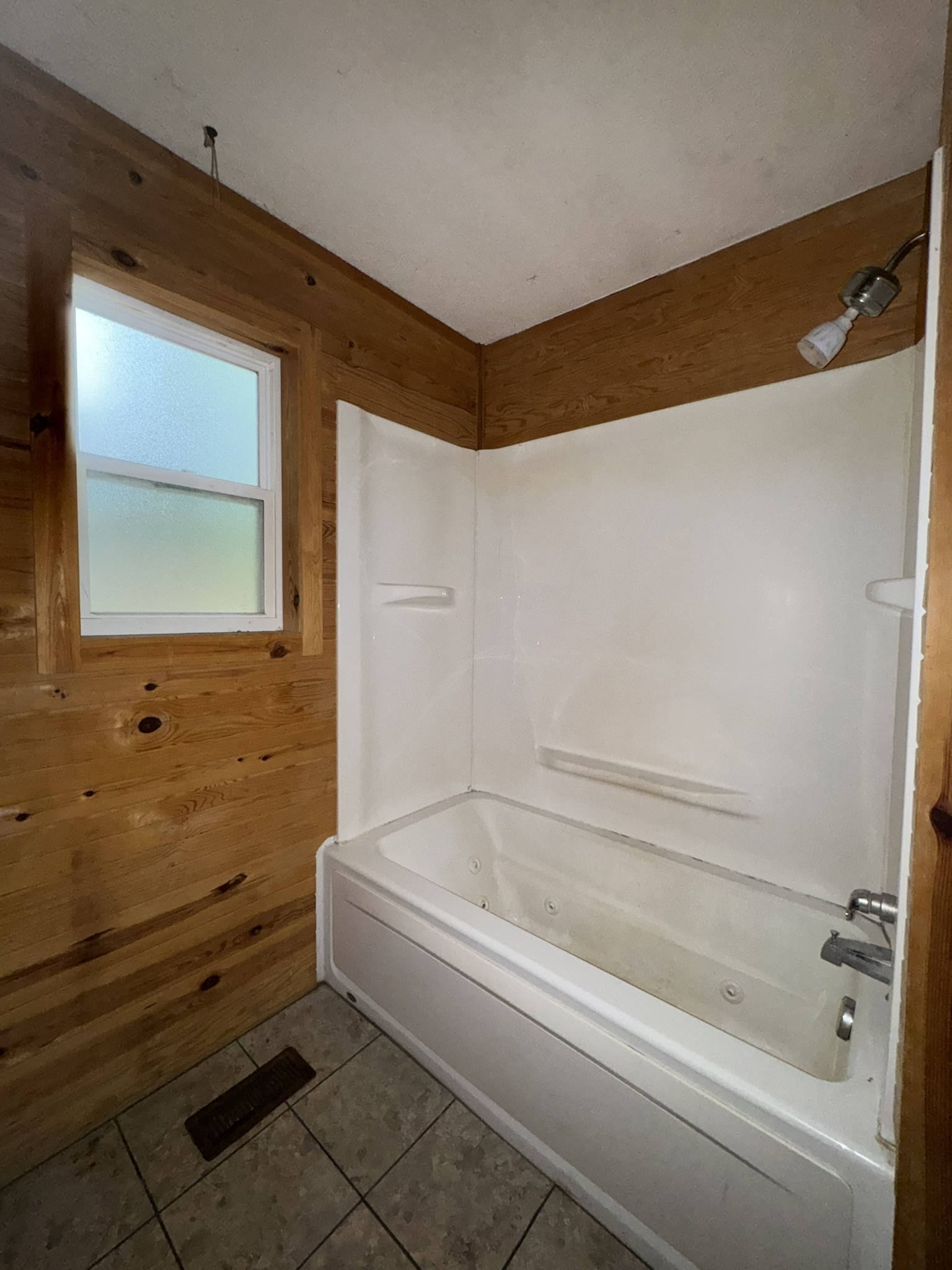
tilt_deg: -2.8
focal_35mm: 14
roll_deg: -0.3
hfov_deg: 85.7
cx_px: 476
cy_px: 635
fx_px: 513
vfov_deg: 102.1
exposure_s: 1/30
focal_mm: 2.22
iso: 160
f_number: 2.2
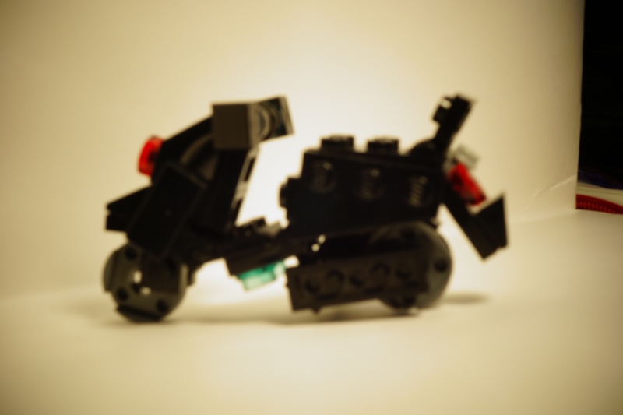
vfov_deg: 22.3
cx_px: 312
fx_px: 1055
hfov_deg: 32.9
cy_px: 208
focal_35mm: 61
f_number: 11
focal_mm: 22.49
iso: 125
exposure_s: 1/20
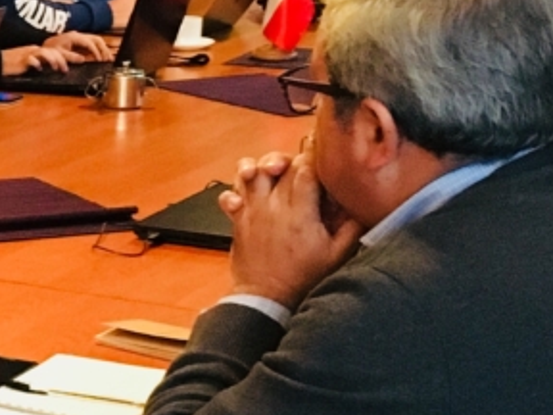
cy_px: 265
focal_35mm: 129
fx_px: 2061
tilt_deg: -12.0
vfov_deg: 11.5
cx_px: -388
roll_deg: +0.5
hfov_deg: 13.9
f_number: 2.2
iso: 320
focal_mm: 4.15
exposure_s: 1/17
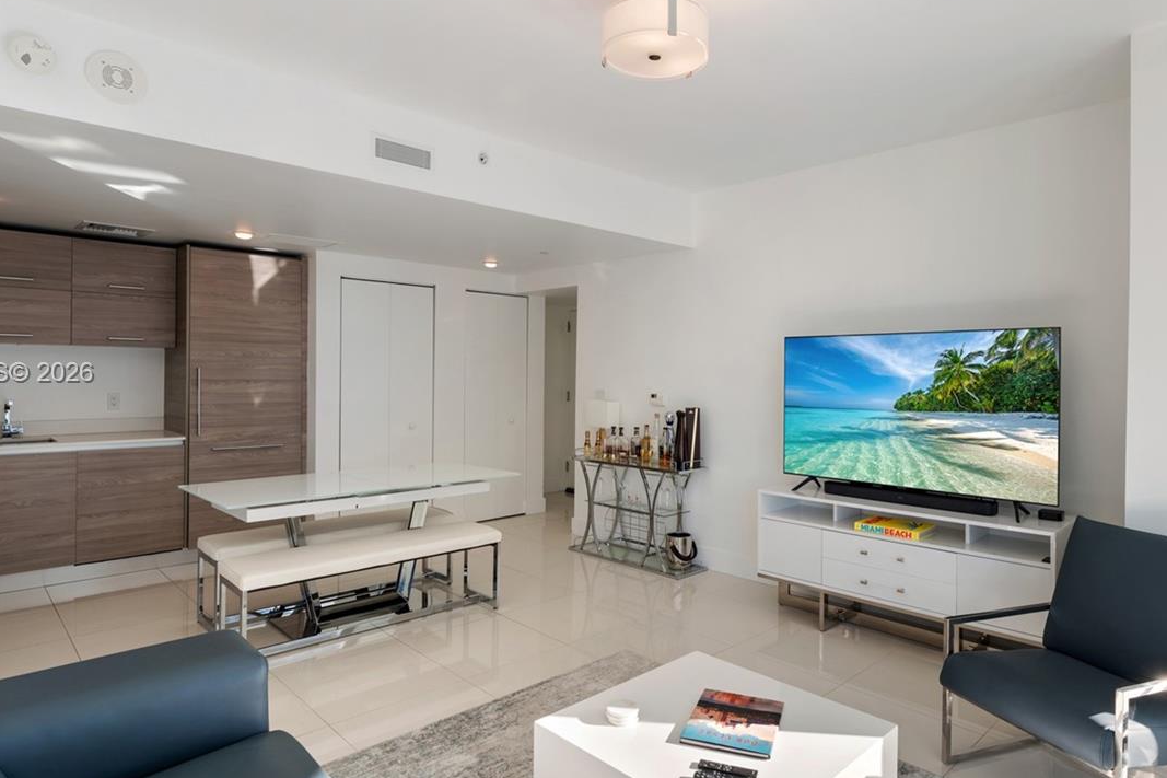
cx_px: 628
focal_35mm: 21
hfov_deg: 81.1
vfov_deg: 59.5
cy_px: 374
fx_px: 681
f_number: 9
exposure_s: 1/13
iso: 100
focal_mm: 14
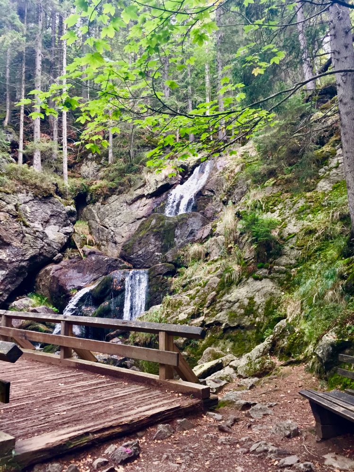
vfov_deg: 61.7
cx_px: 177
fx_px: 395
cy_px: 236
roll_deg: +2.2
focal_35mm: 29
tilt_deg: +11.3
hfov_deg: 48.2
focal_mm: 4.15
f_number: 2.2
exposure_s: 1/33
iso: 40
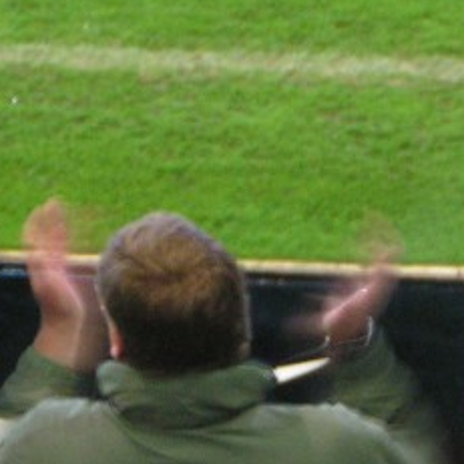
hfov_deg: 4.6
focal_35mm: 382
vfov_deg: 4.6
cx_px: 259
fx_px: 5793
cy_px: 438
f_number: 3.5
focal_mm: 19.1
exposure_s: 1/13
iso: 200
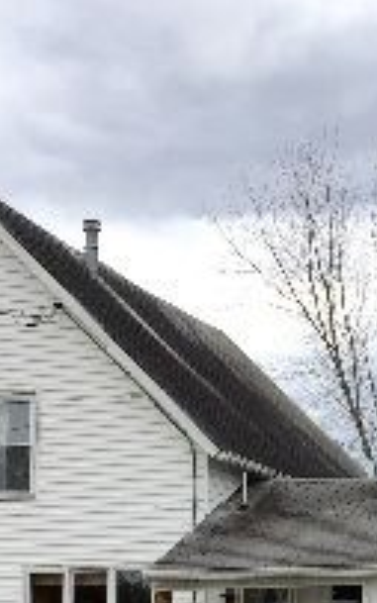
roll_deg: -0.2
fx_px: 1593
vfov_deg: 21.0
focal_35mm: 97
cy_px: 541
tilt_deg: +5.2
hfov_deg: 13.3
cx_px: 368
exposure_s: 1/3049
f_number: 2.2
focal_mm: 4.15
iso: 32
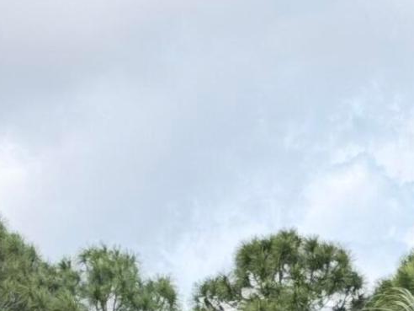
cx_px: -207
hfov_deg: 6.9
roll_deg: -3.2
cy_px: 705
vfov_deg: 5.2
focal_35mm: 281
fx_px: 3361
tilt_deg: +2.5
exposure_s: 1/1678
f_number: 1.78
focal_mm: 6.76
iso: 100
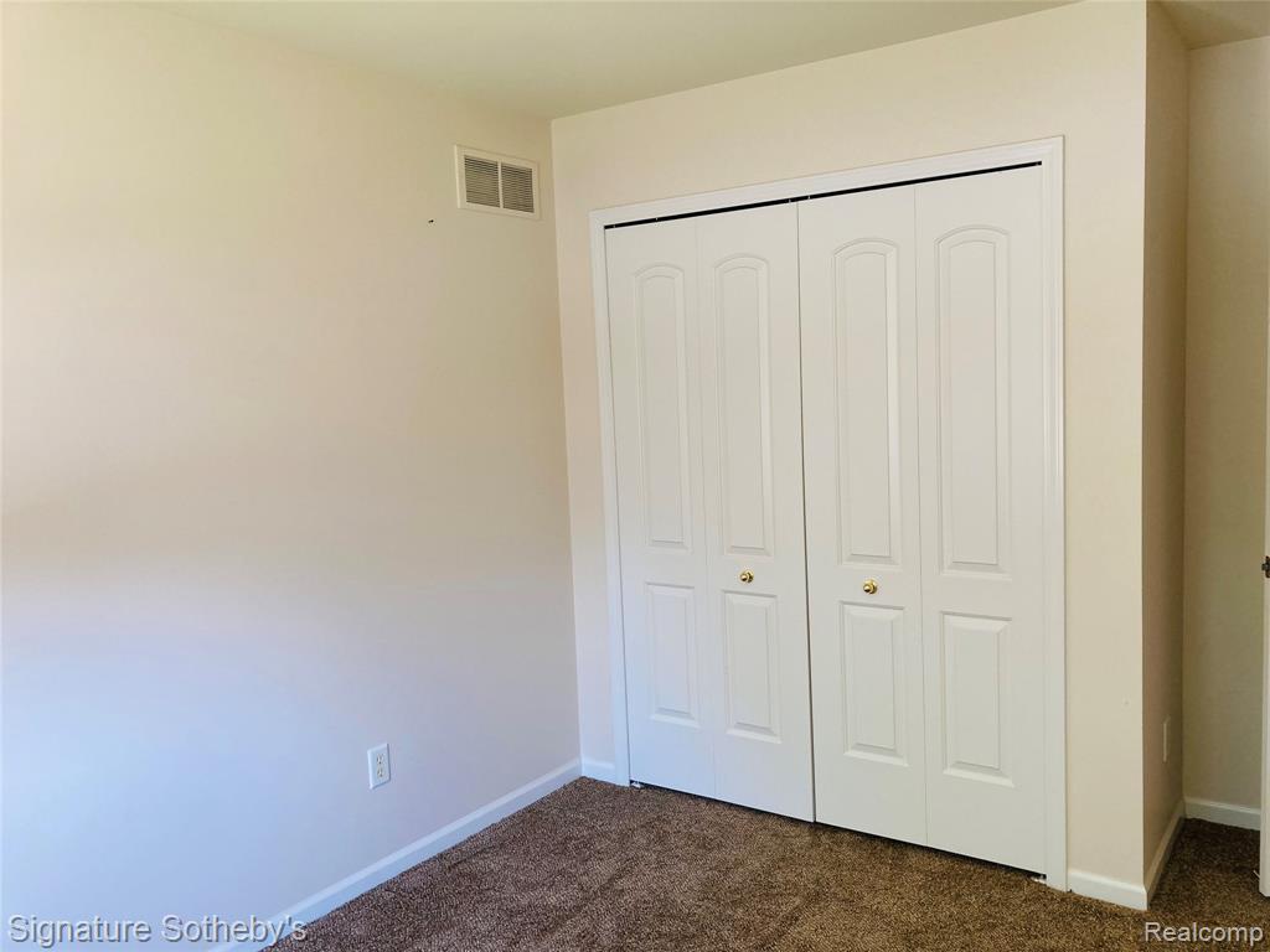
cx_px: 635
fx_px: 1027
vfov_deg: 49.7
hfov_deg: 63.4
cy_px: 476
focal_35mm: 28
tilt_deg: -5.9
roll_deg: +1.8
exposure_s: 1/60
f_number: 1.8
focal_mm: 3.99
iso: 64
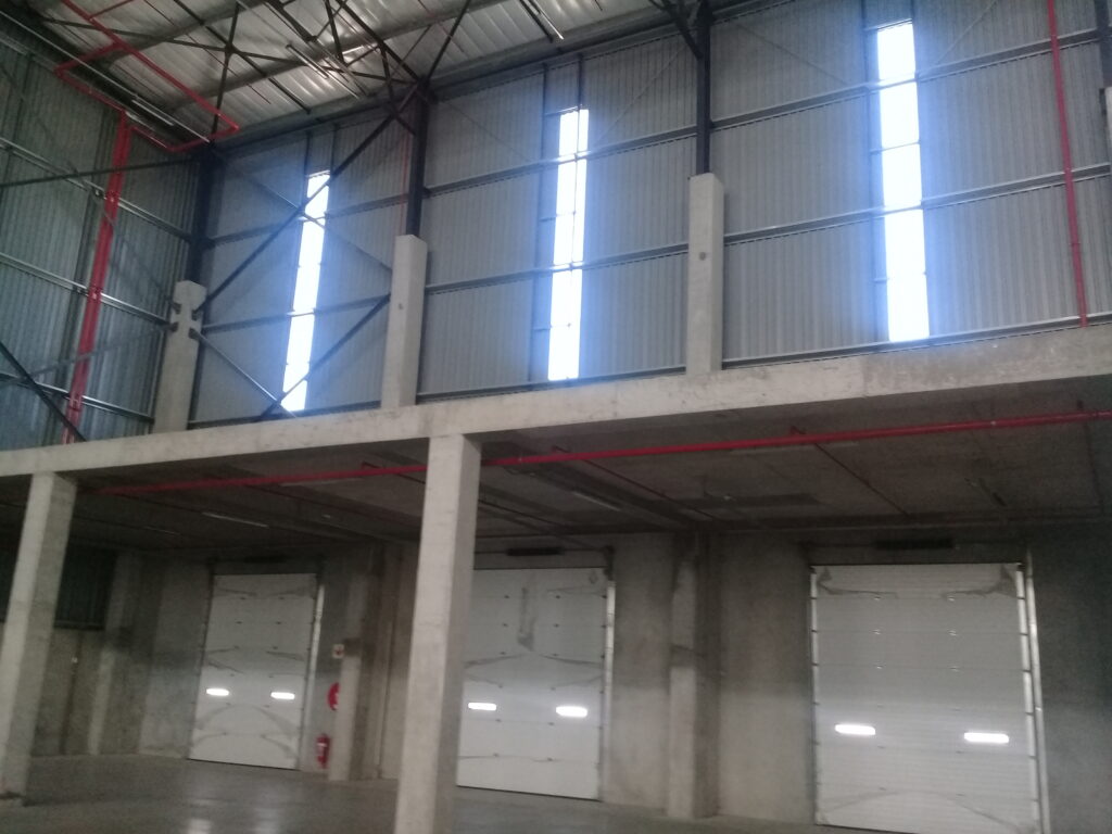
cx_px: 556
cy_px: 417
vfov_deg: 45.4
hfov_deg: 58.4
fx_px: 996
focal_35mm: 31
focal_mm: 3.3
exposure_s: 1/33
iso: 160
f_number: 2.2
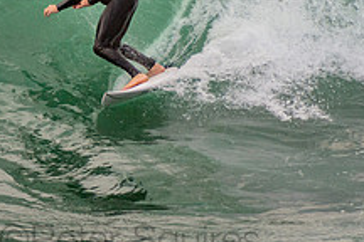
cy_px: -39
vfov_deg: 0.9
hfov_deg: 1.3
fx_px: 16318
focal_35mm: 1614
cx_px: 130
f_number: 5.6
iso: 400
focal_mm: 400
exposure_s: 1/800
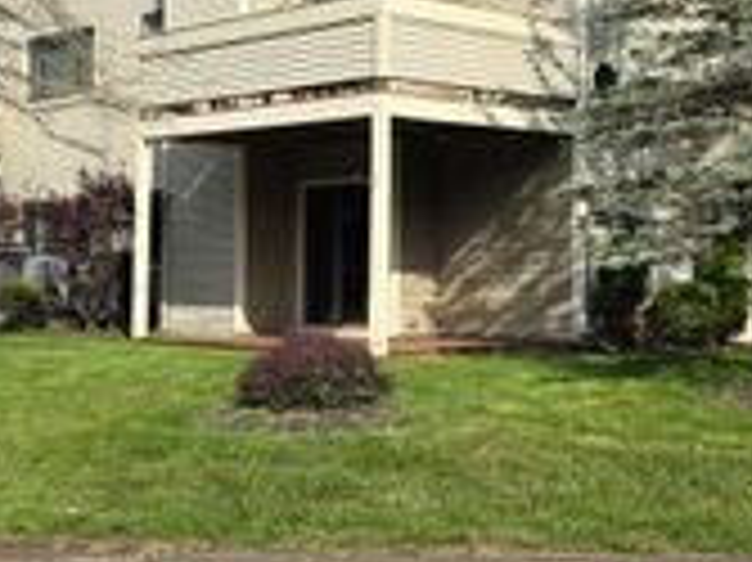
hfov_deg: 28.2
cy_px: 173
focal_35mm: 69
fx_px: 1498
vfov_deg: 21.2
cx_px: 423
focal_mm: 6.3
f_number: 1.7
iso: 80
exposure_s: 1/4333
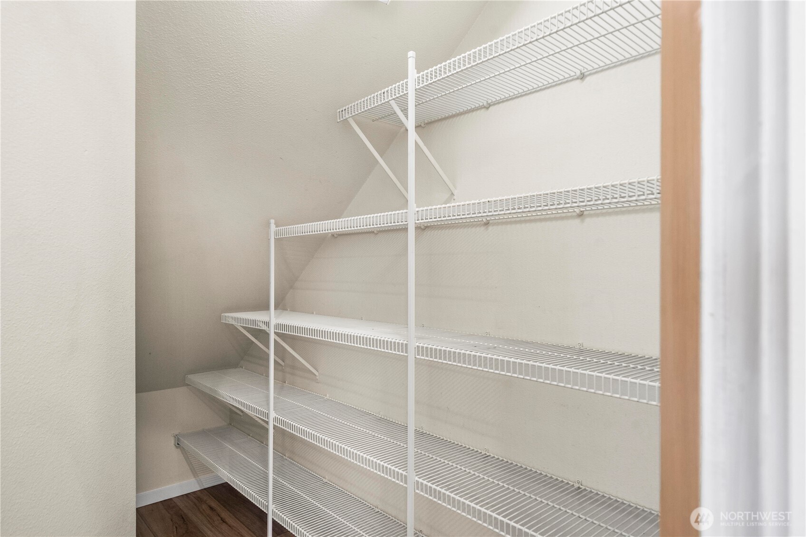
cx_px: 403
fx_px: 470
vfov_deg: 59.5
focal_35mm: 21
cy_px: 268
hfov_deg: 81.2
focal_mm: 21
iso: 1000
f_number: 7.1
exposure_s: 1/13
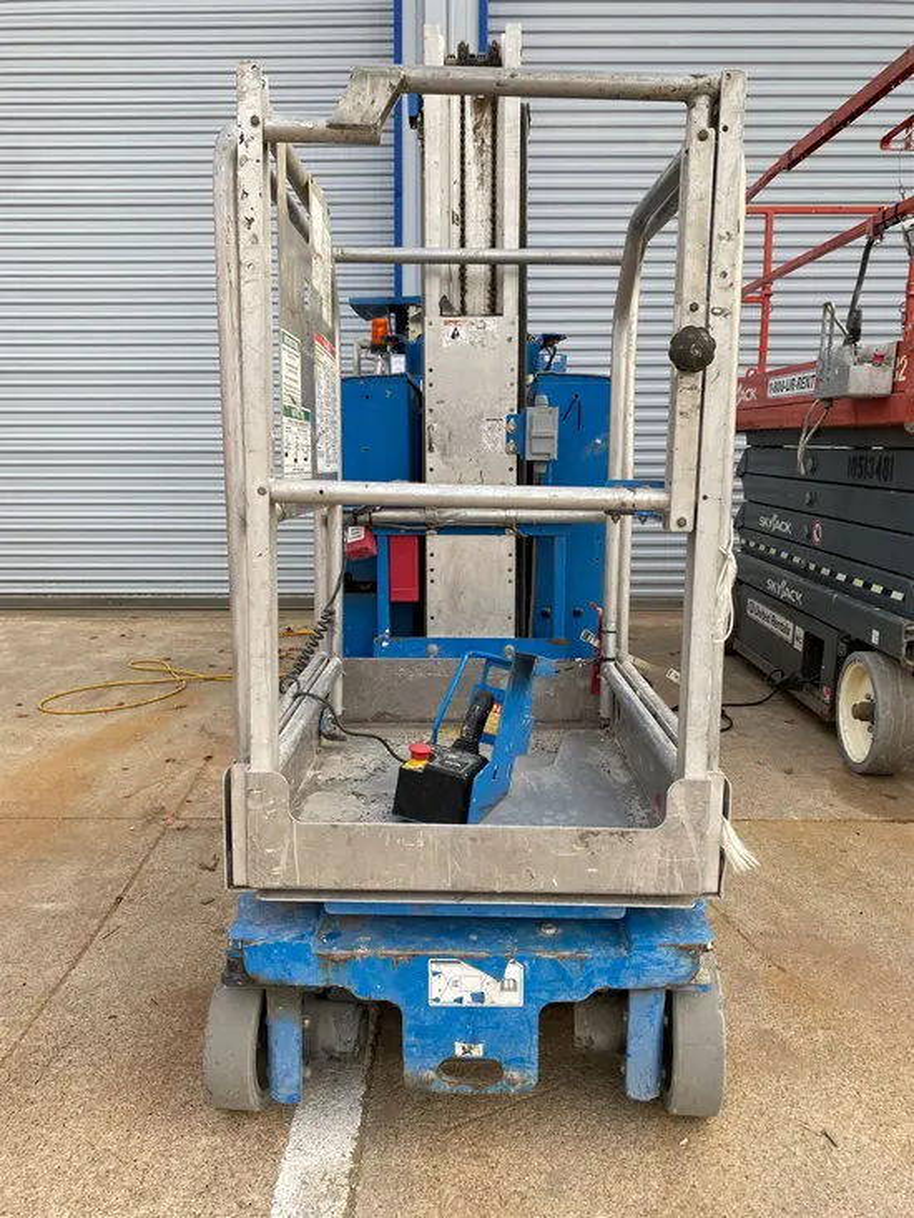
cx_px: 457
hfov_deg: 53.1
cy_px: 609
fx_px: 915
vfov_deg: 67.3
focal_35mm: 26
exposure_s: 1/349
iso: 32
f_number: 1.8
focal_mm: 4.25
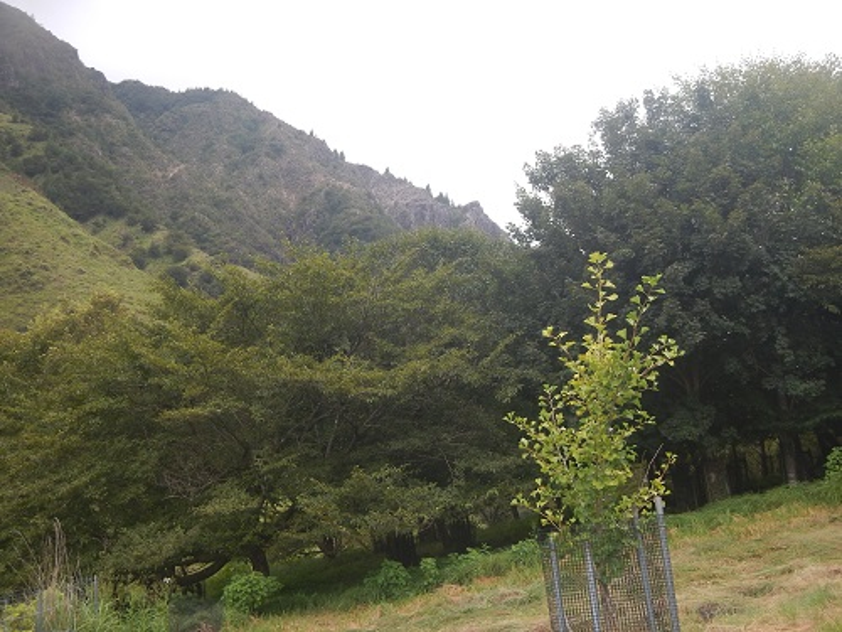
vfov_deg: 33.6
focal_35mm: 43
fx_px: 1046
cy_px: 316
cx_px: 421
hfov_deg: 43.9
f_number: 4
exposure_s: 1/320
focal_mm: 7.7
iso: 125
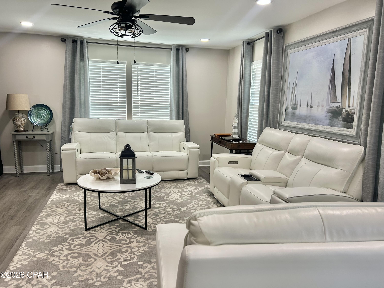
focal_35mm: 26
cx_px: 192
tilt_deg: -8.6
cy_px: 144
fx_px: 288
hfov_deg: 67.3
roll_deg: -1.3
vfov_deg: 53.1
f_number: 1.5
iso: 80
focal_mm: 5.7
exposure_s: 1/120
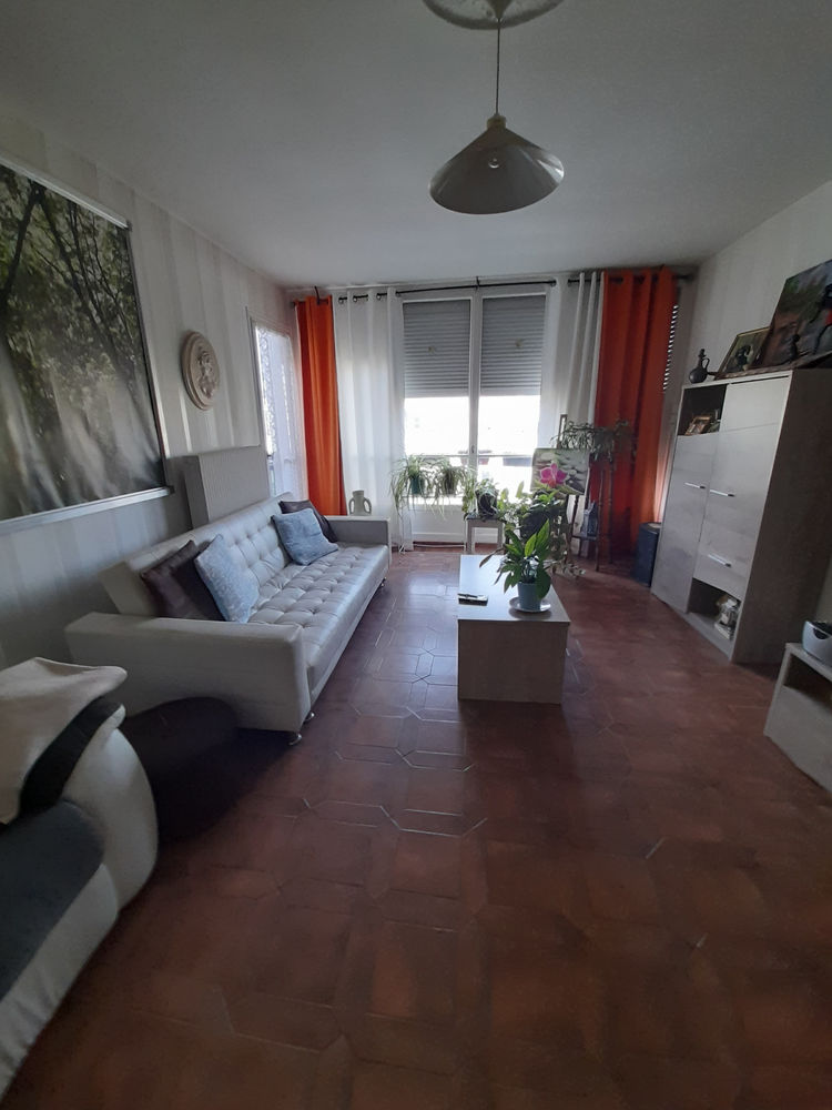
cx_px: 416
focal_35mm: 13
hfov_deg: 89.9
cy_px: 555
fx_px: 417
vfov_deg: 106.2
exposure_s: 1/33
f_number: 2.2
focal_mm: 1.42
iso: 160
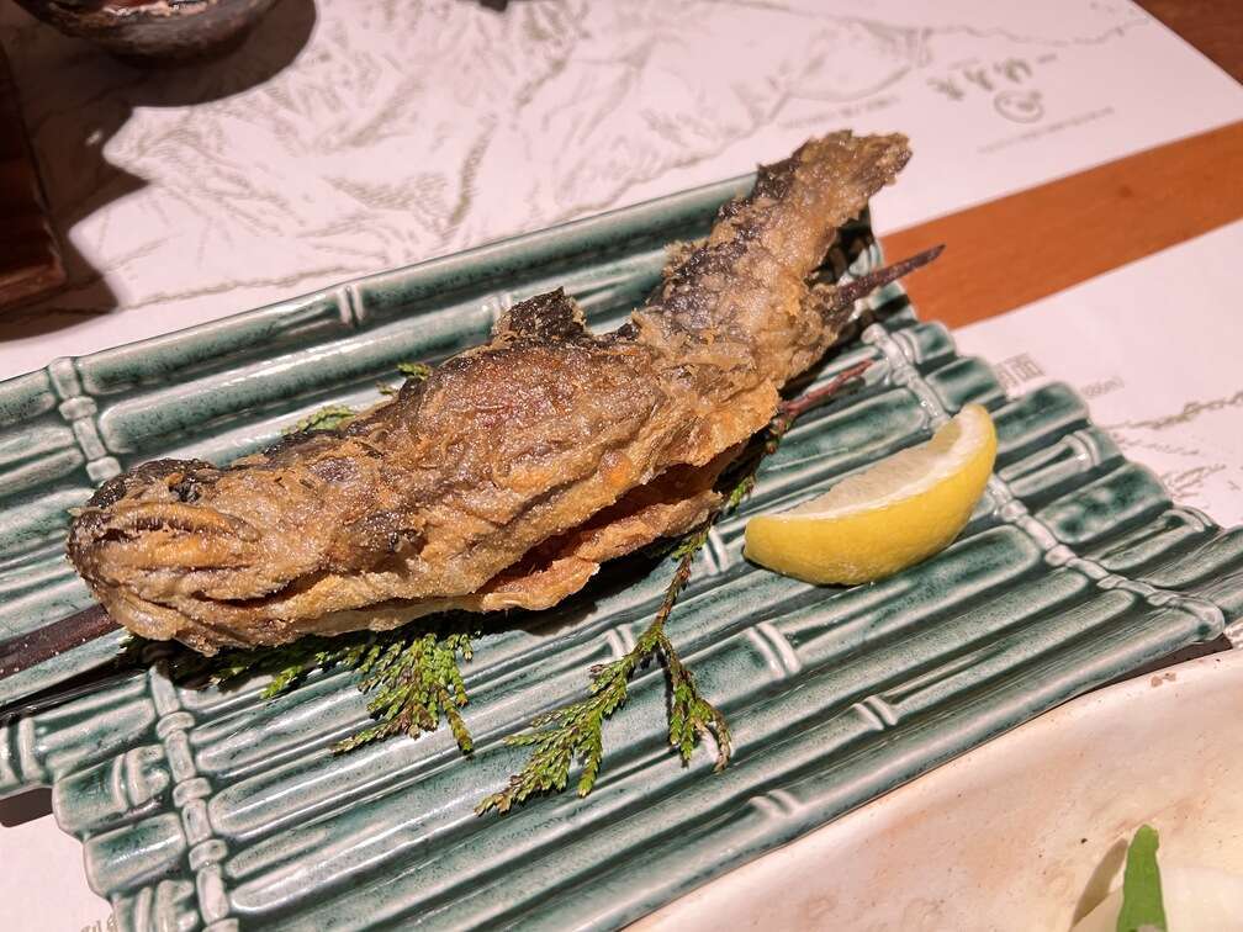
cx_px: 622
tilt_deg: -55.4
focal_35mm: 26
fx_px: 934
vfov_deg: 53.1
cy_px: 466
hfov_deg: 67.3
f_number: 1.5
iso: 320
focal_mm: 5.7
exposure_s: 1/50
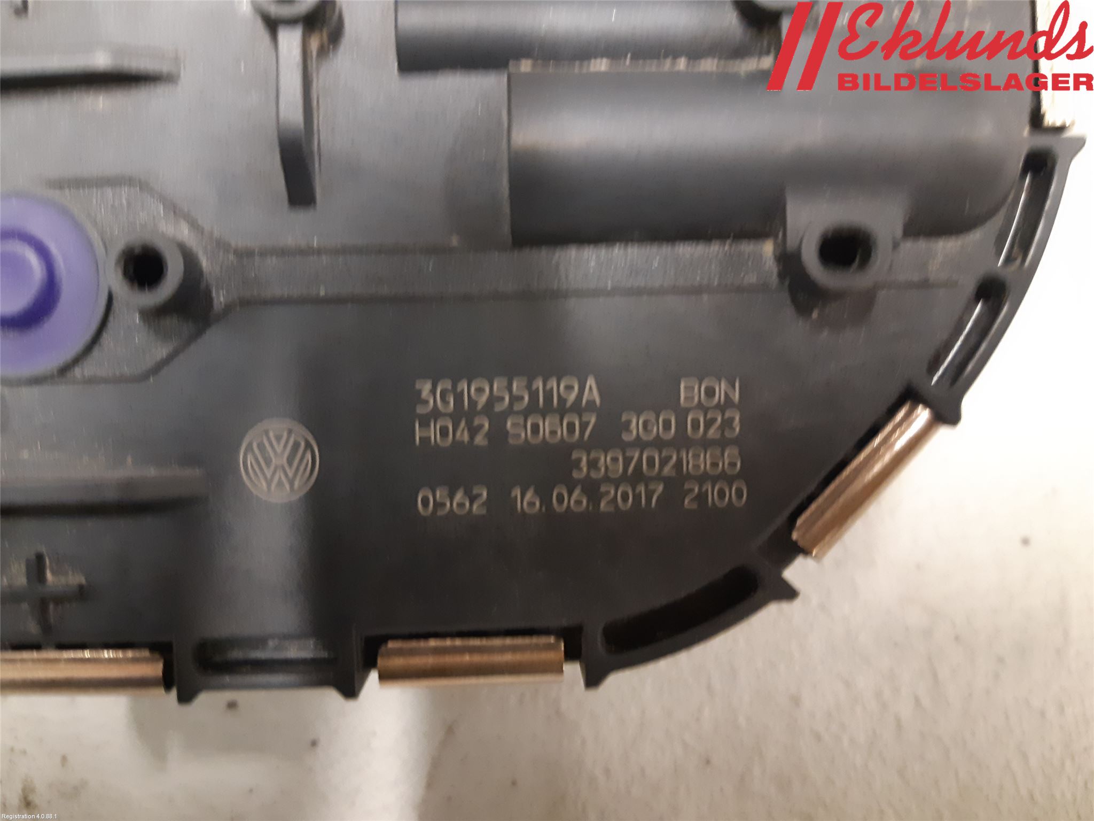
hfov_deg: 67.3
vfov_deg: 53.1
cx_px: 547
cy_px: 410
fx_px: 822
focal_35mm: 26
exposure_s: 1/25
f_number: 1.7
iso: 320
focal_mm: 3.93
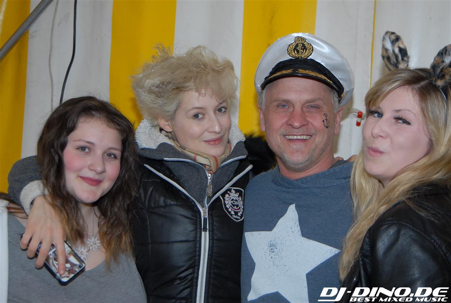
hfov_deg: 31.8
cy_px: 152
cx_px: 226
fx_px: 791
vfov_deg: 21.7
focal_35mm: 63
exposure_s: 1/125
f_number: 5.6
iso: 400
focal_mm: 42
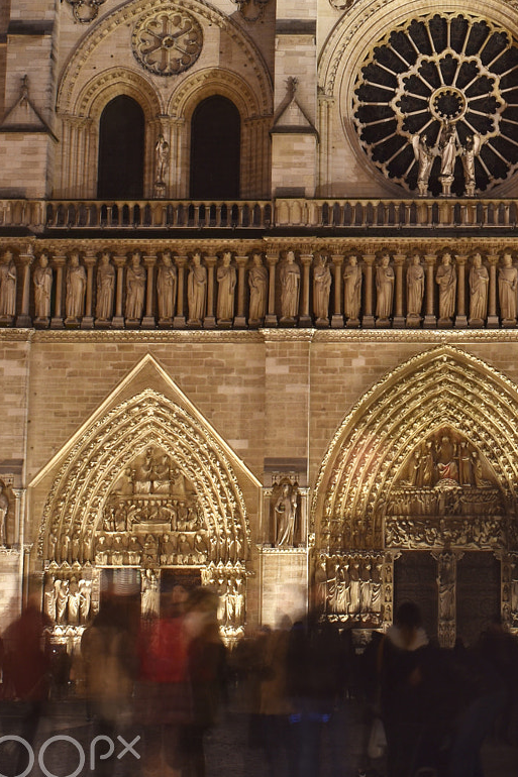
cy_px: 84
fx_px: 2354
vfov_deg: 18.5
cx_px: 428
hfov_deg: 12.5
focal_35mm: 109
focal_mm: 35
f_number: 13
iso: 100
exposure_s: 20
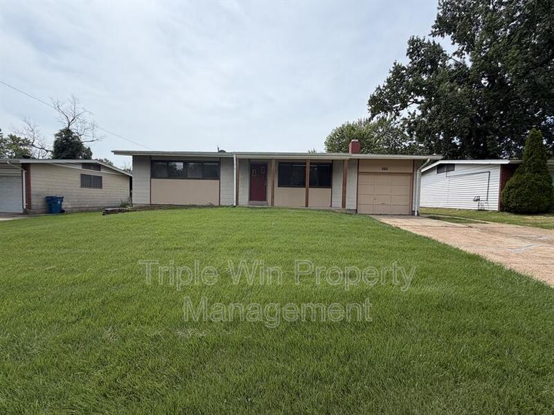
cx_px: 277
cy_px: 208
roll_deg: -4.2
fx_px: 224
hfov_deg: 102.1
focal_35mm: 14
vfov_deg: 85.7
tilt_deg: +0.8
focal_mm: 2.22
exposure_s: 1/1033
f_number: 2.2
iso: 20
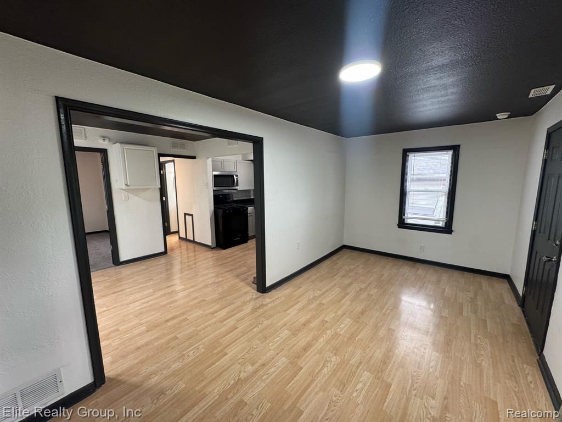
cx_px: 281
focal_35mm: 14
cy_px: 211
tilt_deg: -8.4
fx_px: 227
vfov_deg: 85.7
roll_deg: +0.4
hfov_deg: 102.1
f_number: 2.2
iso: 200
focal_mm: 2.22
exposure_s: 1/60
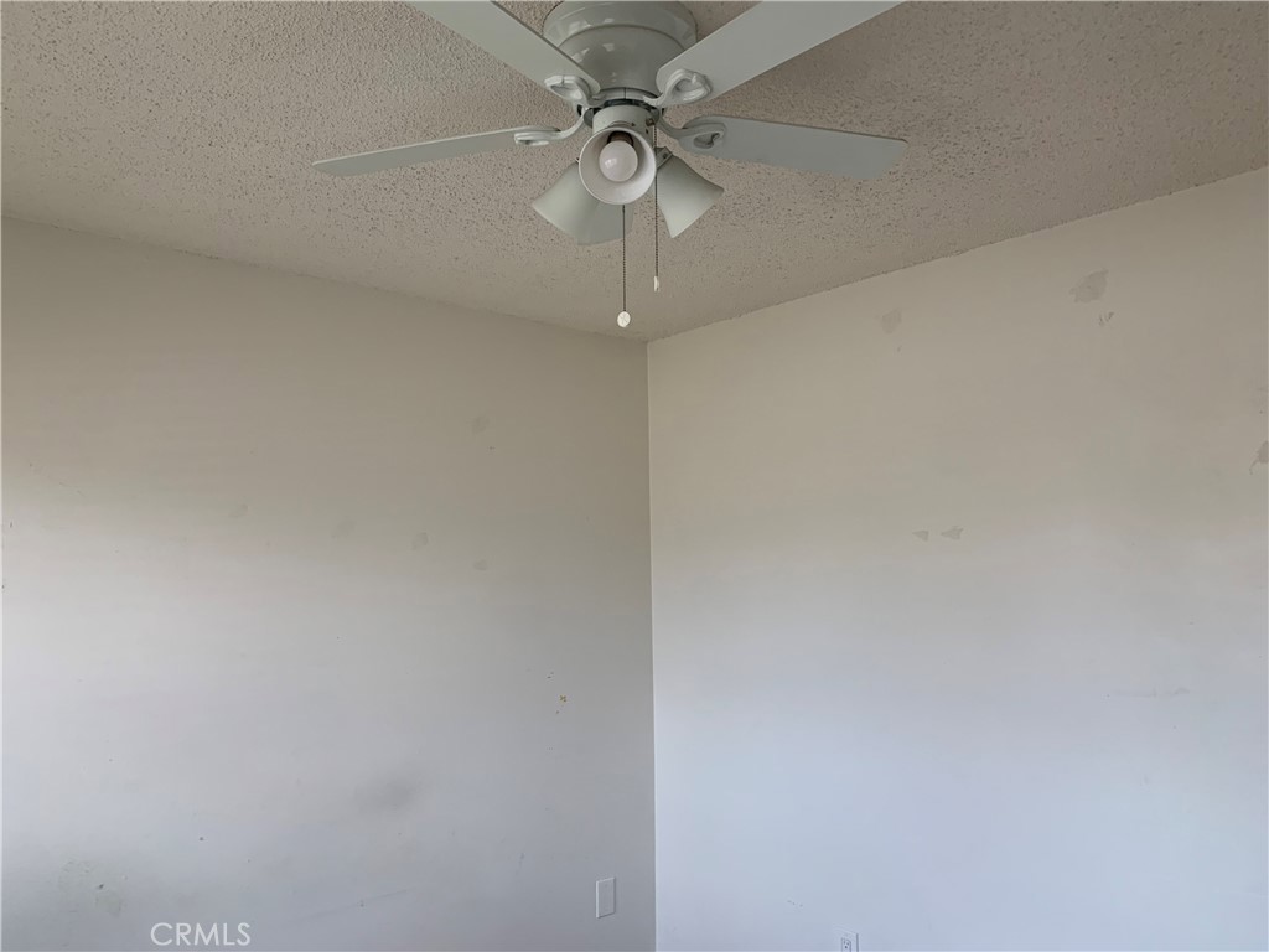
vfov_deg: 53.1
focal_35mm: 26
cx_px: 634
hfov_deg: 67.3
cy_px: 476
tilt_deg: +7.5
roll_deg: +1.5
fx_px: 953
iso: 100
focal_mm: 4.25
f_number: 1.8
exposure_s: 1/107
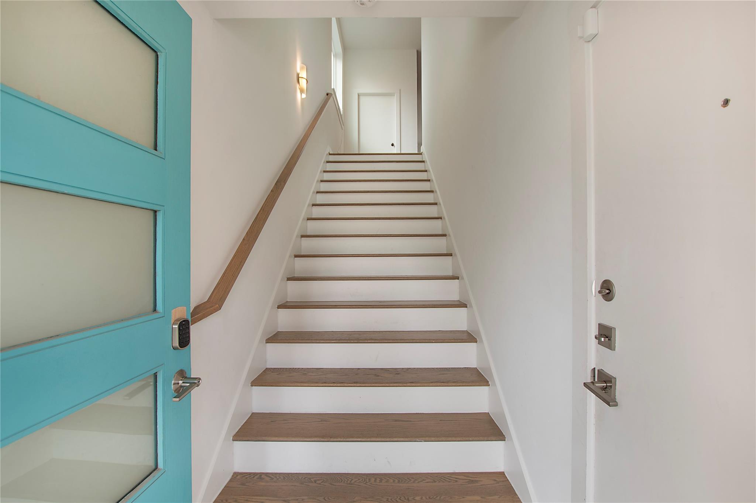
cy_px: 252
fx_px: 315
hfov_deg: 100.4
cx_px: 378
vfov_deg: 77.3
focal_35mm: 15
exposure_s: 1/40
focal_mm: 10
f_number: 5.6
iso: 100
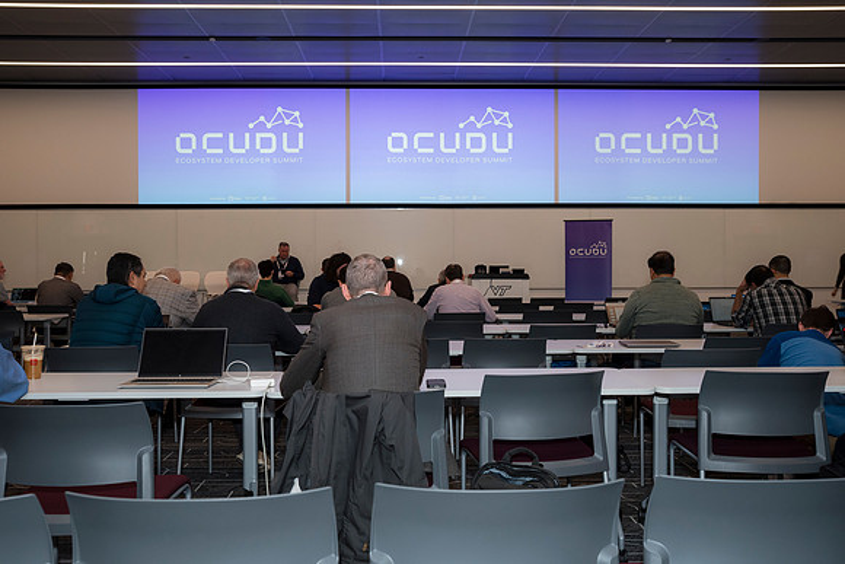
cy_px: 282
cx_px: 422
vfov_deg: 41.1
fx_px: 751
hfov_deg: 58.7
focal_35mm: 32
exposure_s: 1/125
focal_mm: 32
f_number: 5.6
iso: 800
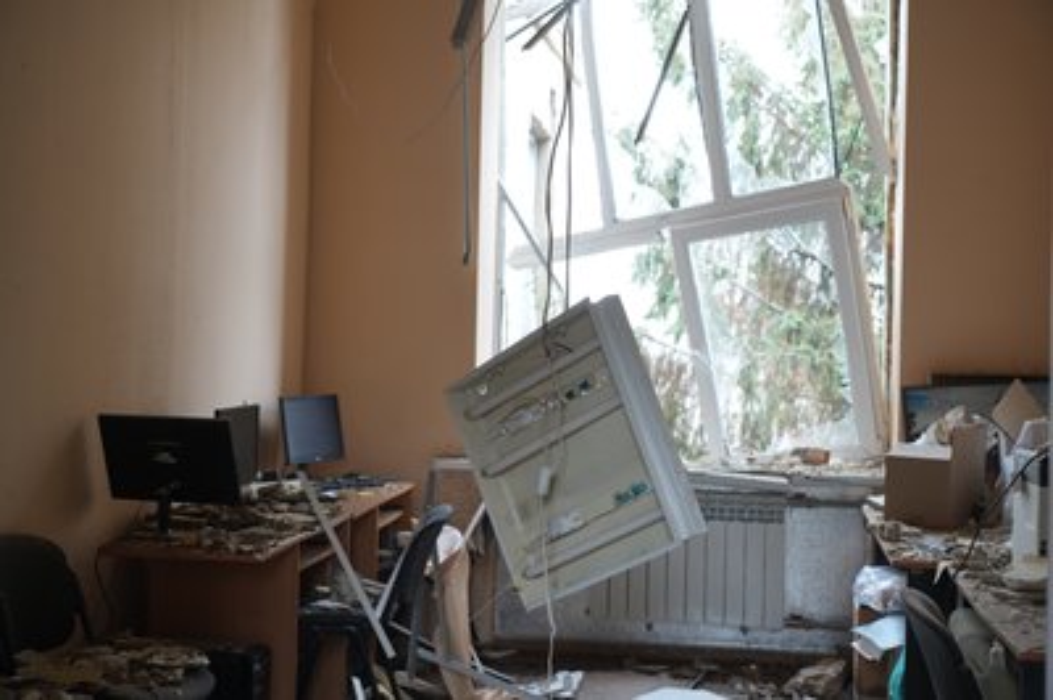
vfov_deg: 27.5
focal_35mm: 49
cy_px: 350
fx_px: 1432
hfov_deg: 40.4
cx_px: 526
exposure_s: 1/60
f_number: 4
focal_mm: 49
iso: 400
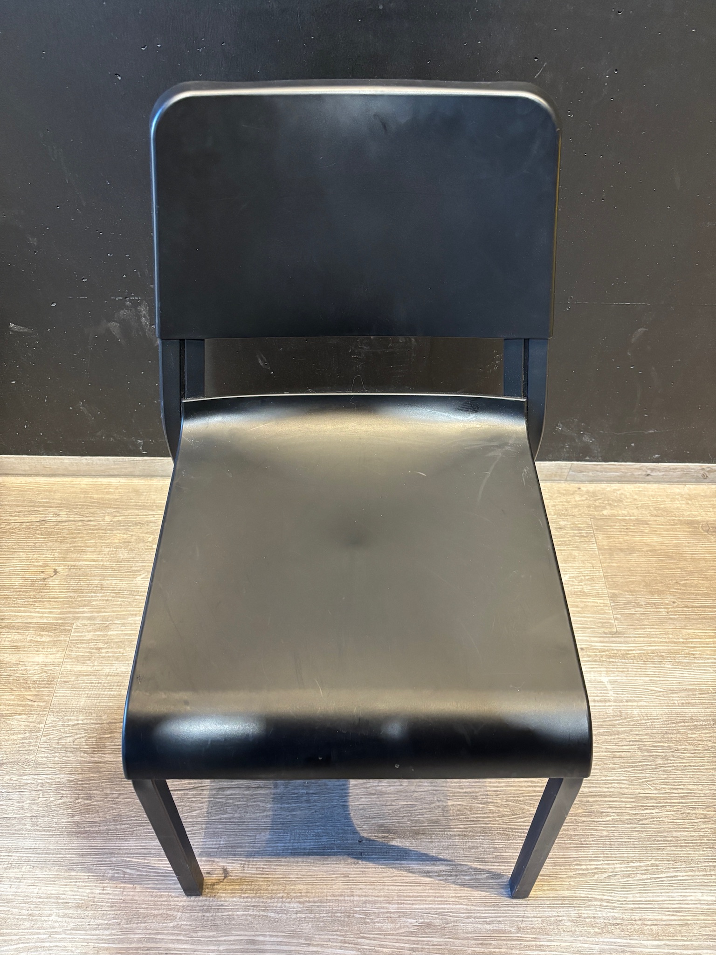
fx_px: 717
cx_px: 358
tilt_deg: -50.9
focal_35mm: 26
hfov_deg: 53.1
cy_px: 478
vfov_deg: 67.3
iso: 500
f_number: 1.6
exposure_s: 1/50
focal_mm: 5.96
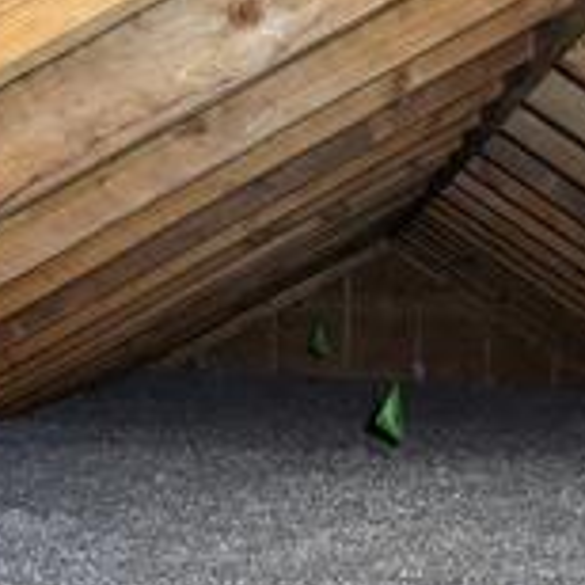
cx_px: 507
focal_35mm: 66
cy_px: 581
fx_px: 1262
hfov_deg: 25.4
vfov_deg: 24.9
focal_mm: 6.9
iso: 342
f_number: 1.68
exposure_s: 1/365
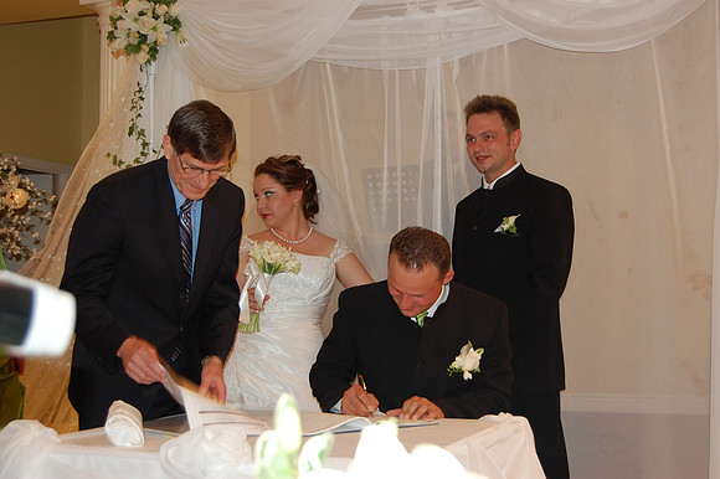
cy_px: 240
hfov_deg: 37.9
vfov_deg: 25.7
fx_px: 1049
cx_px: 360
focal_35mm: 52
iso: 400
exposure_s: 1/60
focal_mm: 35
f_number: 4.8
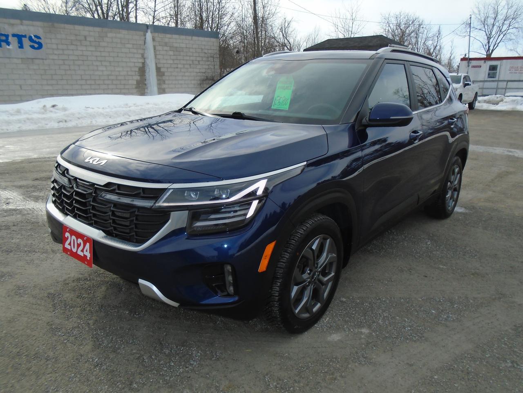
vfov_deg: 53.1
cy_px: 196
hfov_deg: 67.3
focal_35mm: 26
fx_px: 393
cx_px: 262
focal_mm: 4.6
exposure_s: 1/1250
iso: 100
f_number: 3.2
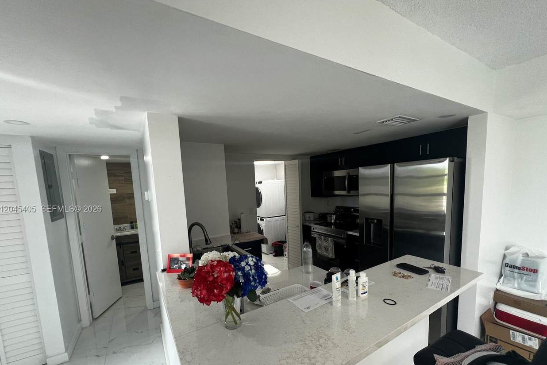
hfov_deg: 104.3
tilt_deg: -4.4
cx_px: 275
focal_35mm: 14
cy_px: 210
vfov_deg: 80.7
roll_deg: +2.6
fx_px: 213
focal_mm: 1.57
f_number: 1.8
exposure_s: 1/99
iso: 125
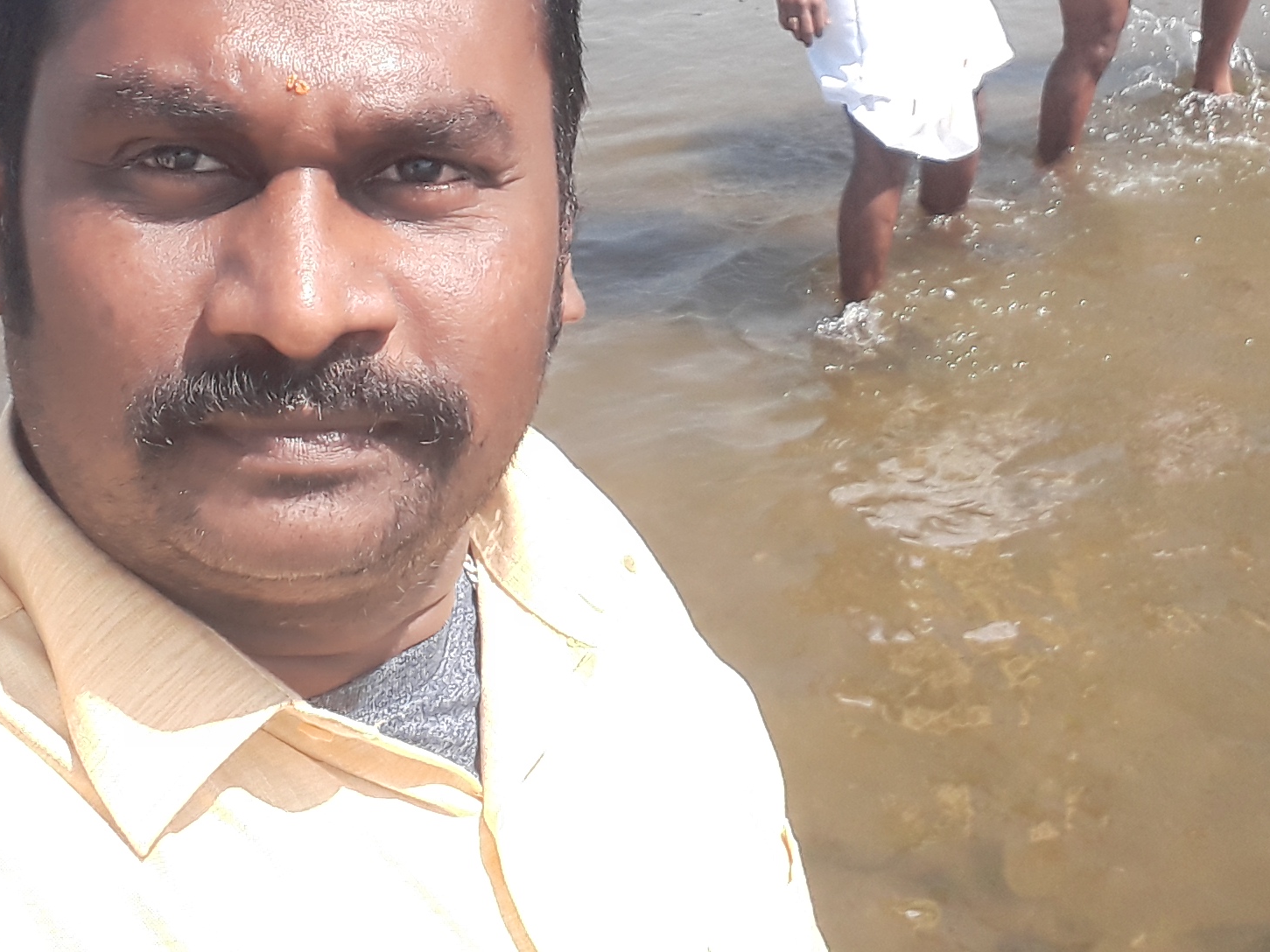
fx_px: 1981
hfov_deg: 35.5
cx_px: 720
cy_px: 119
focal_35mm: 54
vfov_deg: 26.3
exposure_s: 1/740
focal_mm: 2.53
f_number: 1.9
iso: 40
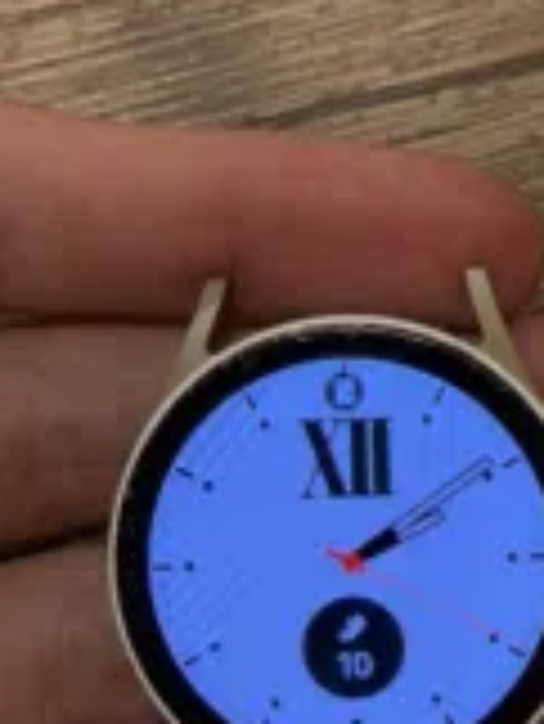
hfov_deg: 11.4
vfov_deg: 15.2
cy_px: 576
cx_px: 557
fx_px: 2699
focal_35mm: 129
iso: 400
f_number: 2.4
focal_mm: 6
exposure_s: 1/60
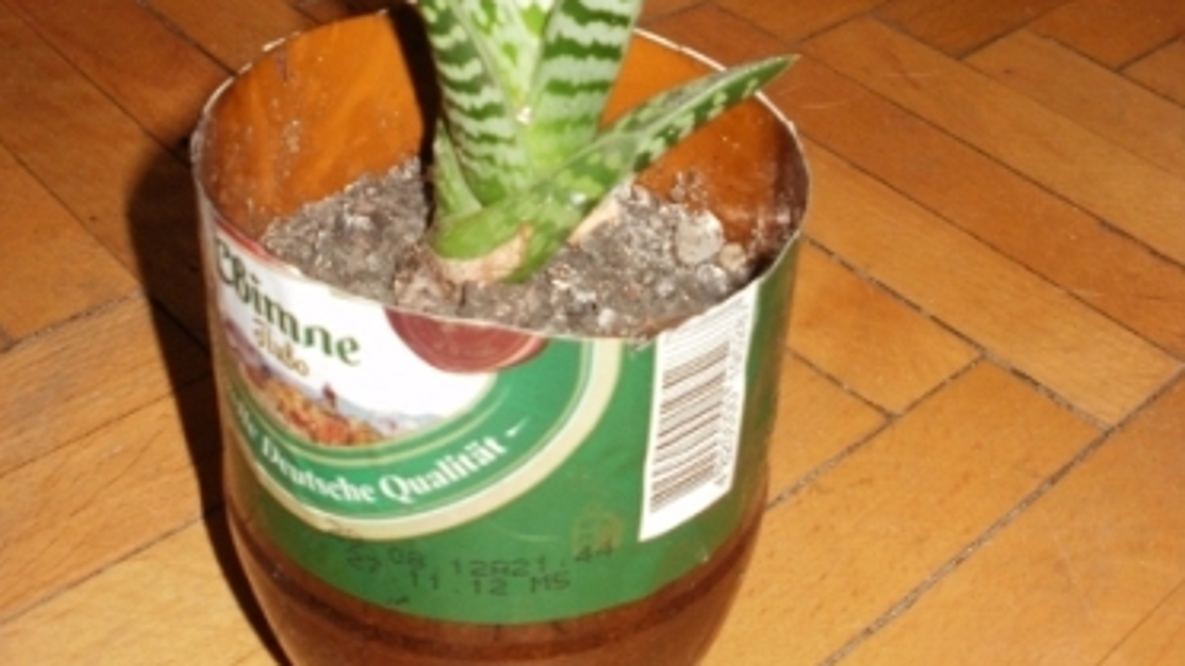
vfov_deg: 22.4
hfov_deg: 39.2
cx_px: 588
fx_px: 1665
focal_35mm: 53
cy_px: 153
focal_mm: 6.3
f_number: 3.5
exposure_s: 1/30
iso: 125
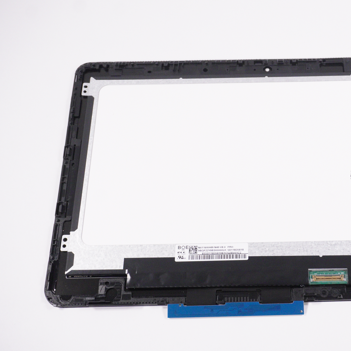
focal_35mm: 53
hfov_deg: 31.8
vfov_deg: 32.4
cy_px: 177
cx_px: 267
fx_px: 604
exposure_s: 1/2000
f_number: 6.3
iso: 4000
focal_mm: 27
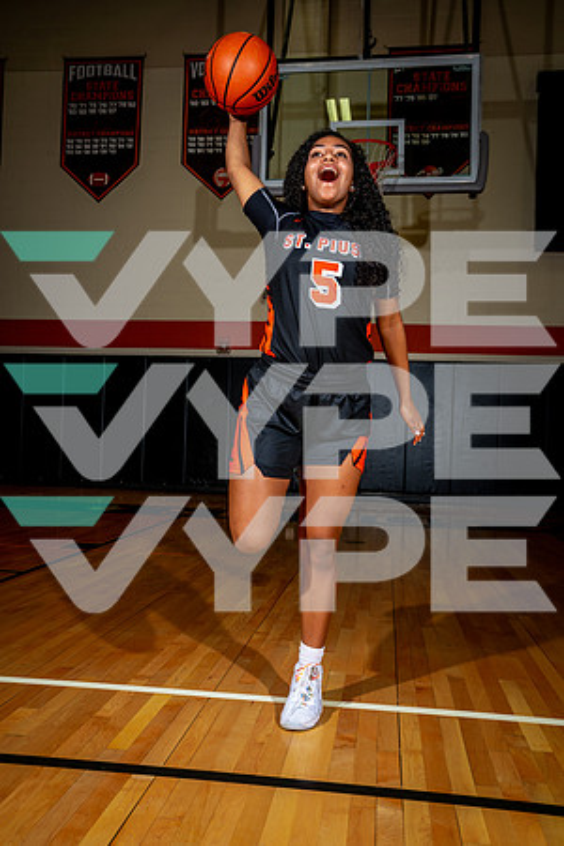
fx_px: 752
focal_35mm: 32
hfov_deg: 41.1
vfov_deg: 58.7
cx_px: 282
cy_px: 423
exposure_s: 1/125
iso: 100
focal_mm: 32
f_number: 8
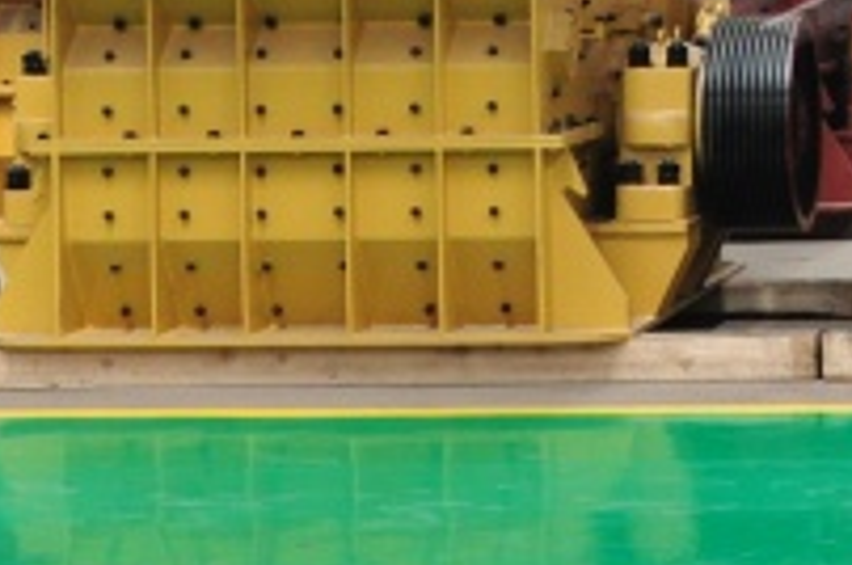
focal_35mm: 107
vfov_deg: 12.5
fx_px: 2528
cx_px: 1240
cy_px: -95
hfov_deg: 17.4
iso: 800
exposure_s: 1/50
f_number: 8
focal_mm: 18
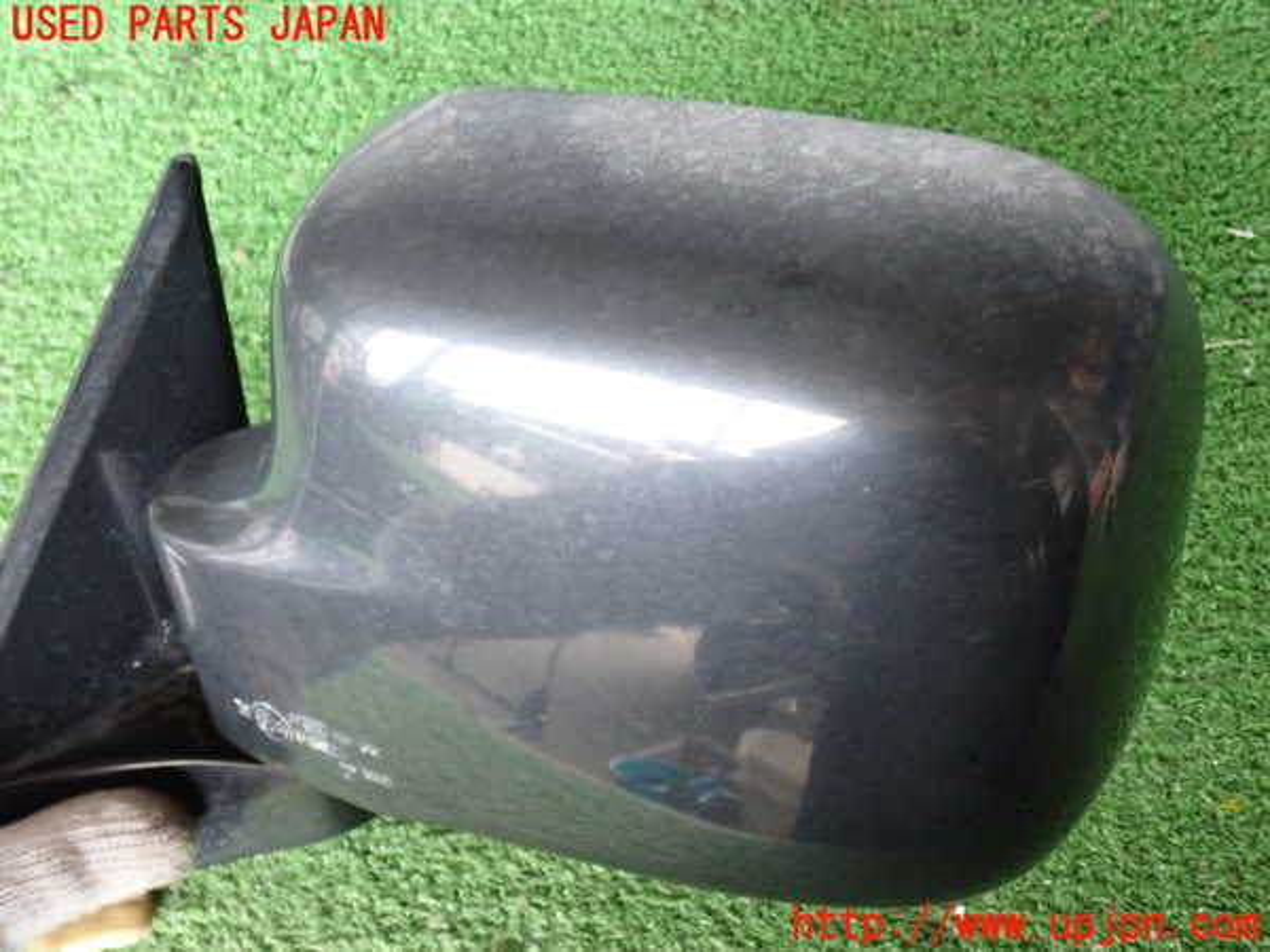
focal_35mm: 36
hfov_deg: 51.4
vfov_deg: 39.7
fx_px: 1321
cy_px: 476
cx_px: 635
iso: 500
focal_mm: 6.37
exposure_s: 1/40
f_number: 2.5
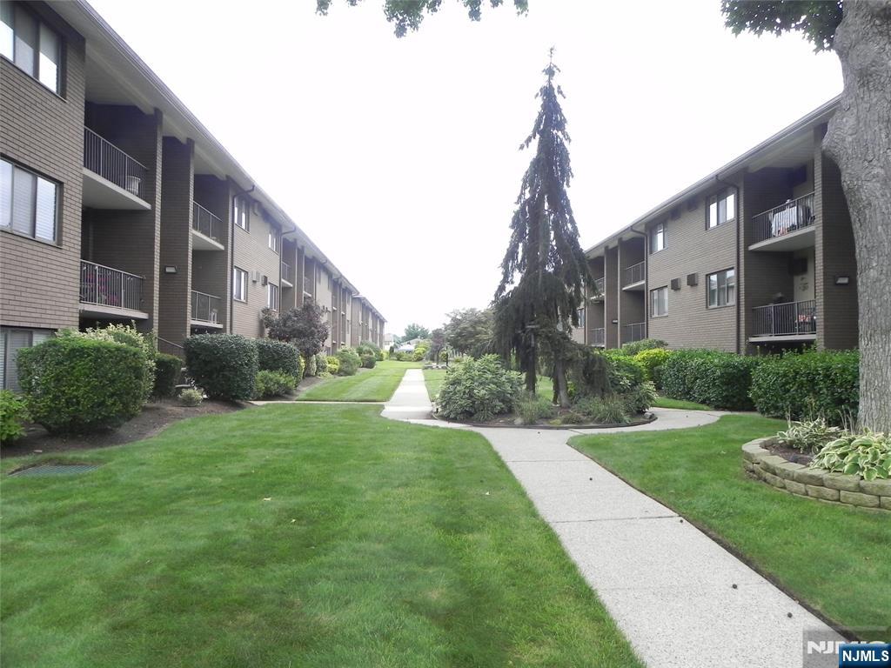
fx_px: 669
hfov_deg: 67.3
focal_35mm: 26
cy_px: 334
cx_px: 446
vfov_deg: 53.1
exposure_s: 1/200
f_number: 5
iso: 160
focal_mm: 4.6
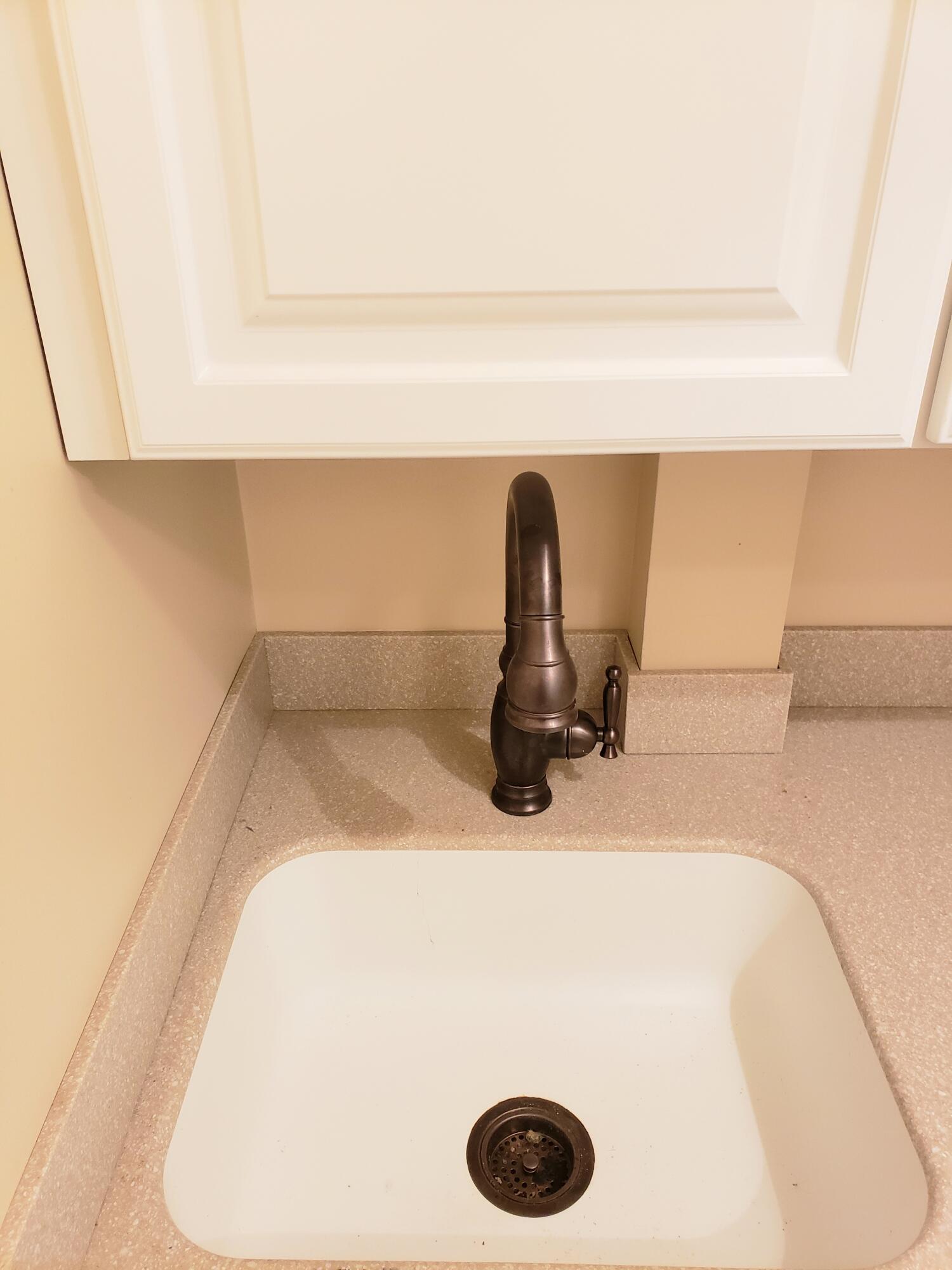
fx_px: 953
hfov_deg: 53.1
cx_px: 476
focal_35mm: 26
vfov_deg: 67.3
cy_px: 635
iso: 200
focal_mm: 4.3
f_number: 2.4
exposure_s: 1/60
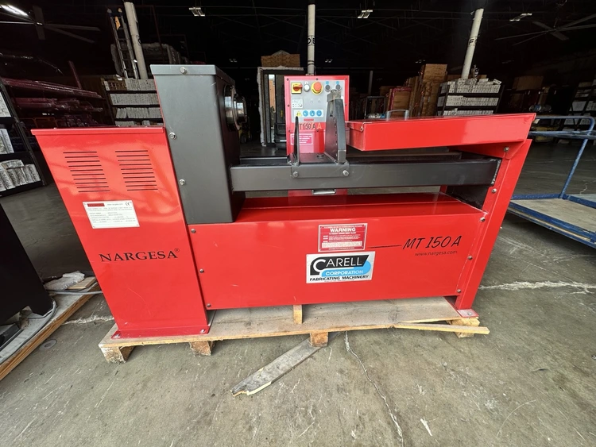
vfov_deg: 85.7
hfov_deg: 102.0
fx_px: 241
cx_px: 298
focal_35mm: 14
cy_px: 224
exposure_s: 1/99
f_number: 2.2
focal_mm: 2.22
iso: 40
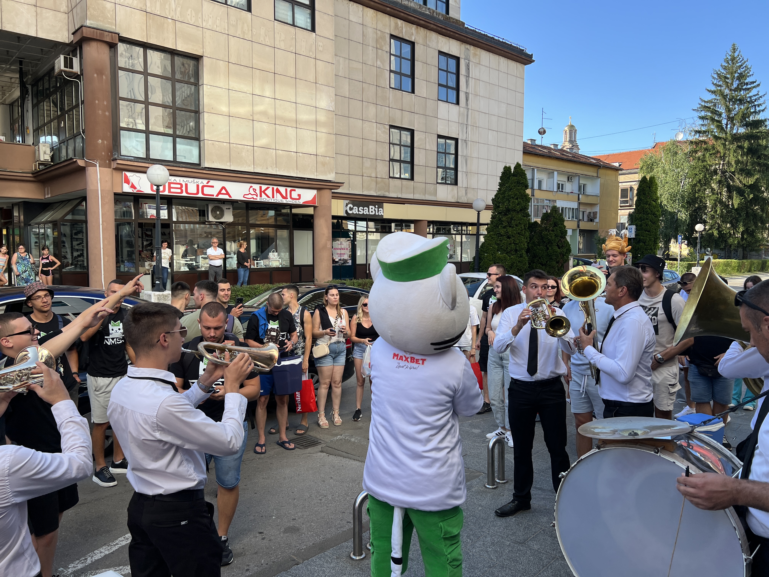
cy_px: 288
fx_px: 578
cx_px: 384
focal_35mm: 26
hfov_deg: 67.3
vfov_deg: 53.1
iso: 50
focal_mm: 5.7
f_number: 1.5
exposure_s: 1/743
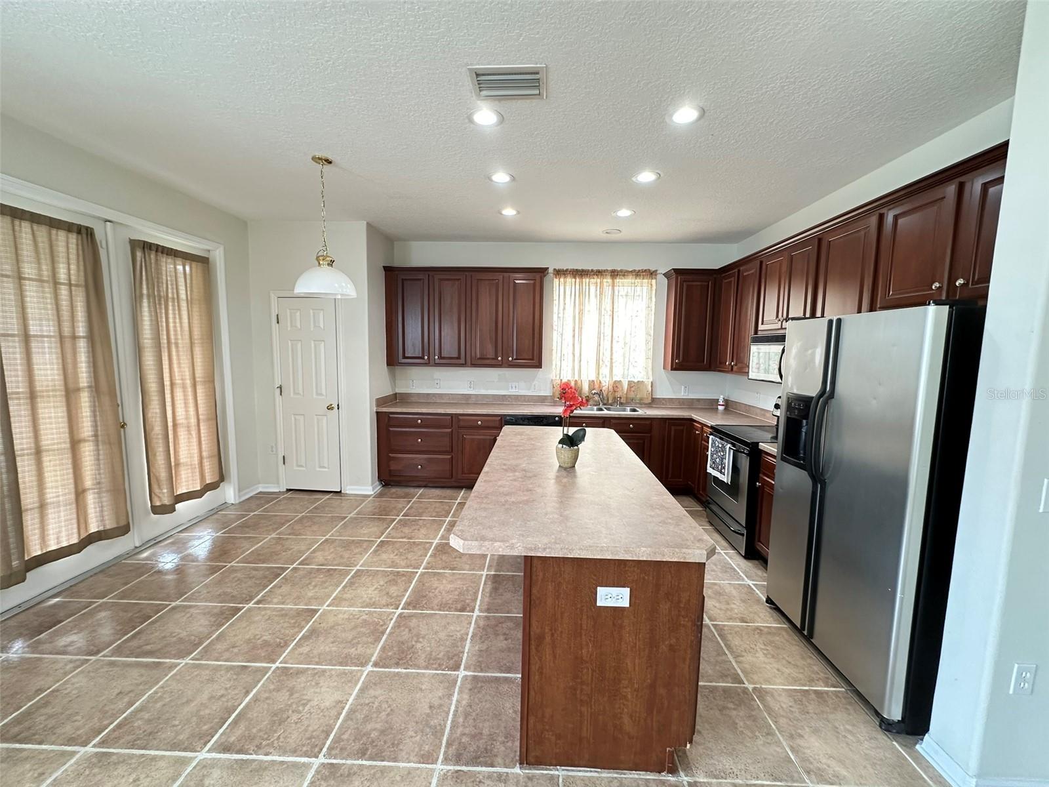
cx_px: 524
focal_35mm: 14
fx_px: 424
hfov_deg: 102.1
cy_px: 394
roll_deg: -1.7
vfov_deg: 85.7
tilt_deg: -6.2
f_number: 2.2
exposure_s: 1/60
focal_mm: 2.22
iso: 200
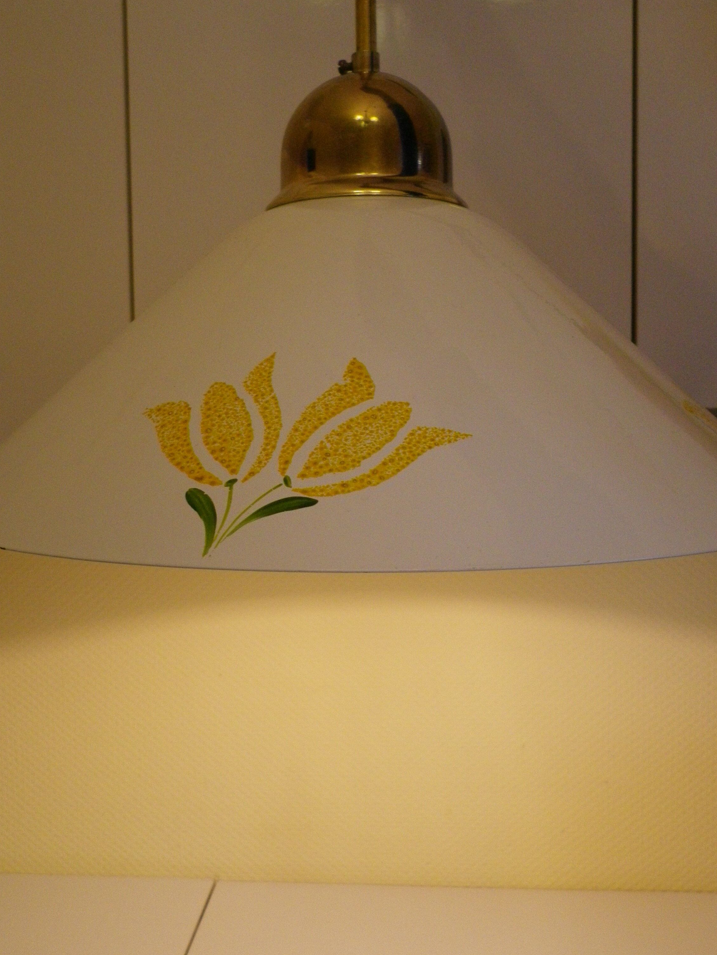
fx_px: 1022
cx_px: 339
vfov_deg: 50.1
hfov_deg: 38.7
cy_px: 458
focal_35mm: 37
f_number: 2.6
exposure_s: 1/60
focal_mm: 4.9
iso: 160
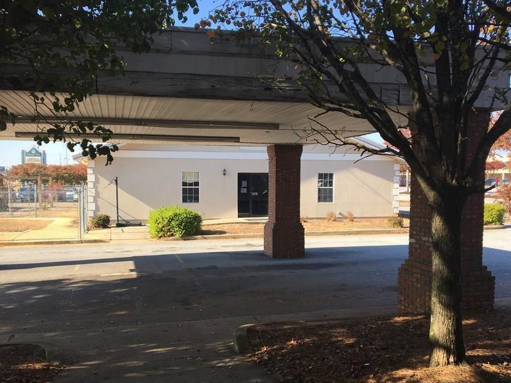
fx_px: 532
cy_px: 216
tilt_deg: -2.9
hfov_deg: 51.3
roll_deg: -0.1
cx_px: 242
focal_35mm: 36
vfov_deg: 39.6
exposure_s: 1/538
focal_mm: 4.15
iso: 25
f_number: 2.2
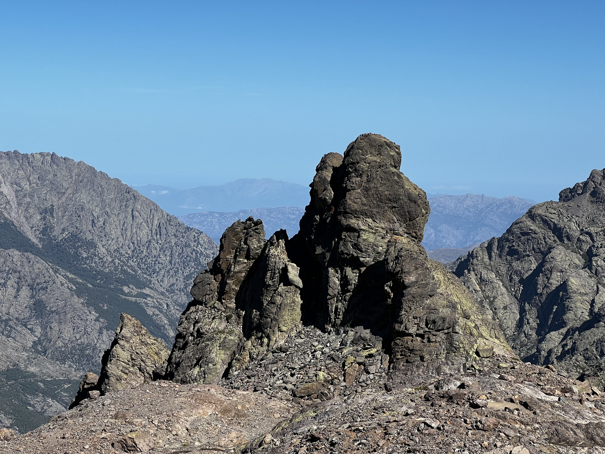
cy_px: 227
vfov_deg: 19.1
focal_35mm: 77
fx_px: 1346
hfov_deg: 25.3
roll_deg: -0.7
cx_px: 302
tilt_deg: -2.3
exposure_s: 1/1119
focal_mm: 9
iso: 32
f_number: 2.8
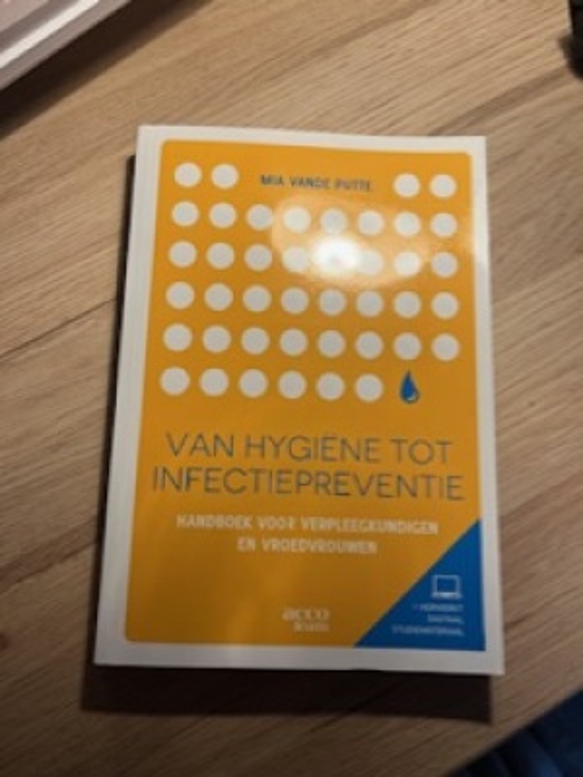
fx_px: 584
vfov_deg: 67.3
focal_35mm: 26
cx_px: 292
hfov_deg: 53.1
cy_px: 388
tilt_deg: -78.9
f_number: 1.6
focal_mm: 5.1
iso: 64
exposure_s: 1/100
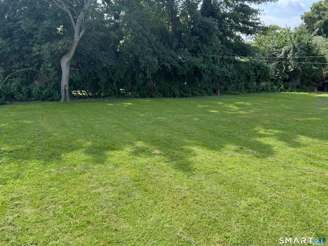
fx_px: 246
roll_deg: +0.2
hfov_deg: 67.3
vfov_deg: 53.1
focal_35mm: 26
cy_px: 123
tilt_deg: -13.0
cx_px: 164
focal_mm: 5.7
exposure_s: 1/1171
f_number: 1.5
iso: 50
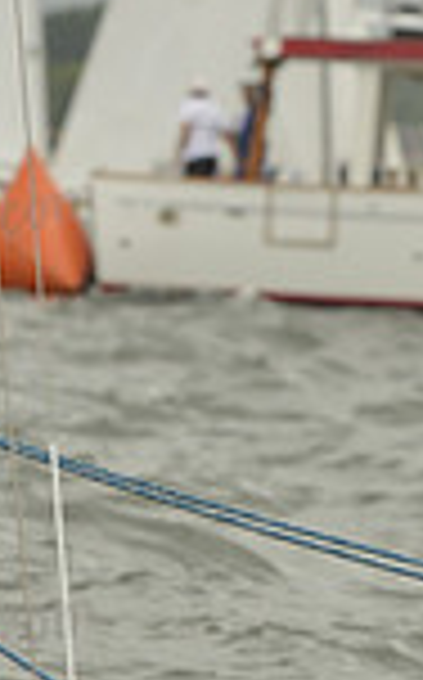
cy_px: 849
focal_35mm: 455
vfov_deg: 4.6
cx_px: 333
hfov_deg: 2.9
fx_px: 8417
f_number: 5.6
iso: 200
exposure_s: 1/1250
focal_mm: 116
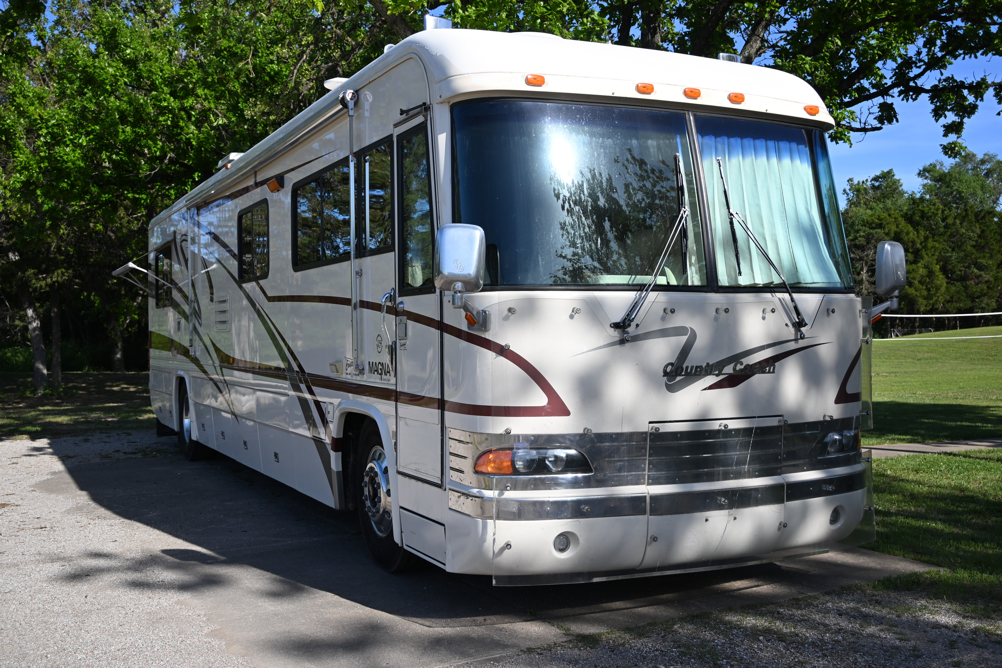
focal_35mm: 38
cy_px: 334
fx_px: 1044
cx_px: 501
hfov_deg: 51.3
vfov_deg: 35.5
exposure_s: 1/800
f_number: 4.2
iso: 100
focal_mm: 25
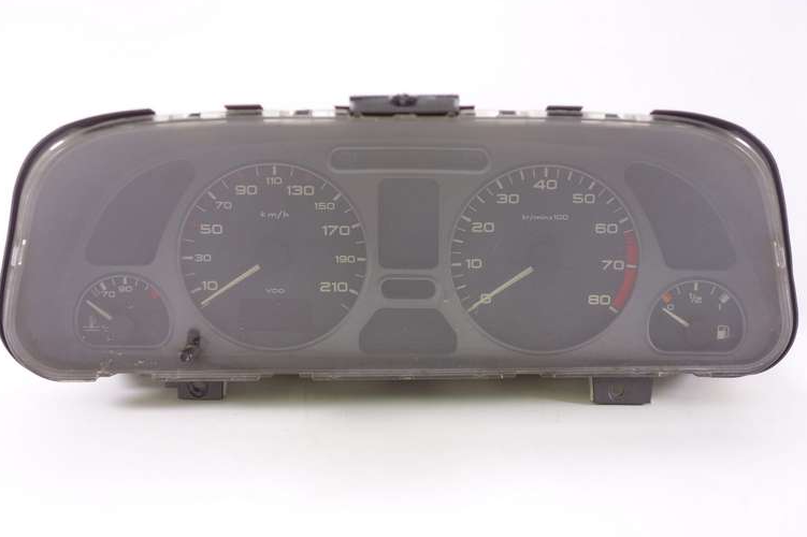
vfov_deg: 30.5
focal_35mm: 44
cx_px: 401
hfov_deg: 44.5
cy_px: 264
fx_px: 986
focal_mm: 16.01
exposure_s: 1/50
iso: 250
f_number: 3.2
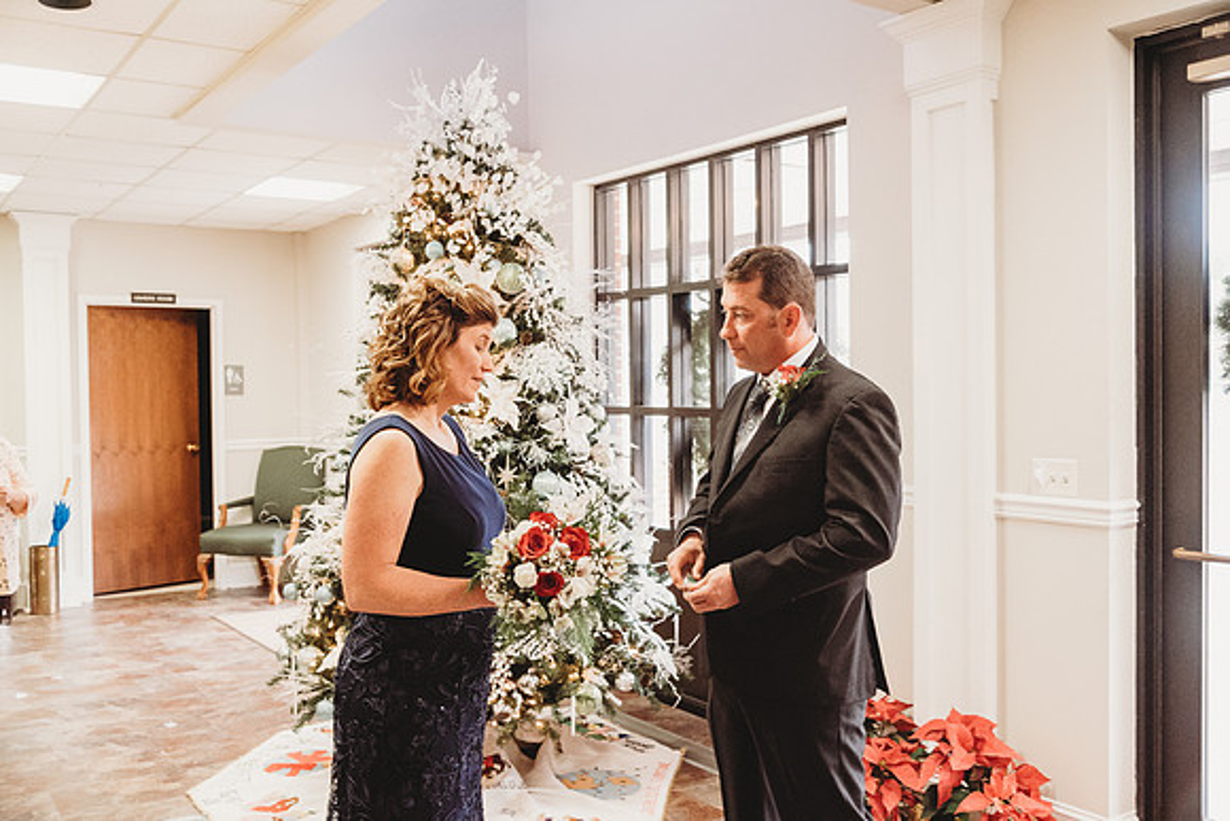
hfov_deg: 55.8
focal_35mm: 34
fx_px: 1162
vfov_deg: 38.9
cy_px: 410
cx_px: 615
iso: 5000
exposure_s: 1/125
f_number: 4
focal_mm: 34
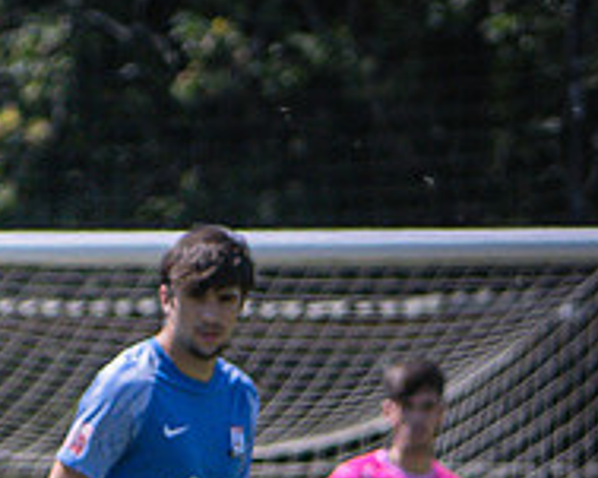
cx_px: -112
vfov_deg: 0.9
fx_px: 29117
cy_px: 674
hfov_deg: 1.2
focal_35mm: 1646
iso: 400
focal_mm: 200
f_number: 4
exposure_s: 1/2500
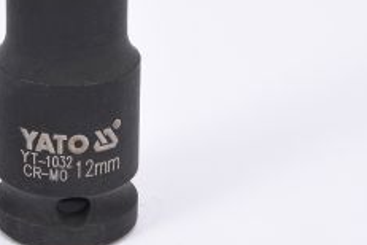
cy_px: 19
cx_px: 74
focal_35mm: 178
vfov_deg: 7.7
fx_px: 1814
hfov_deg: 11.5
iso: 250
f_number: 16
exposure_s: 1/125
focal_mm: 50
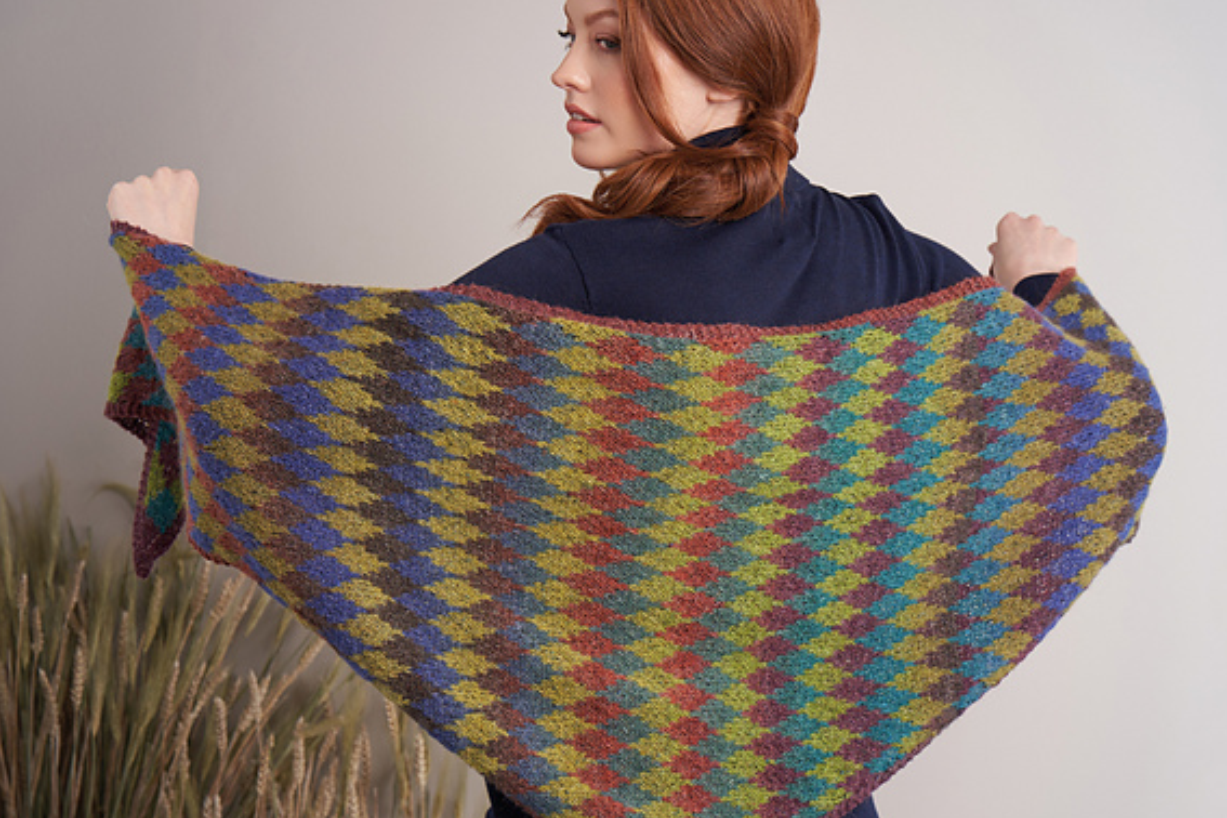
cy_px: 427
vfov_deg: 14.3
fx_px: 3272
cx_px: 569
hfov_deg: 21.2
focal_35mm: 96
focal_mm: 85
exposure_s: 1/125
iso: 100
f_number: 8
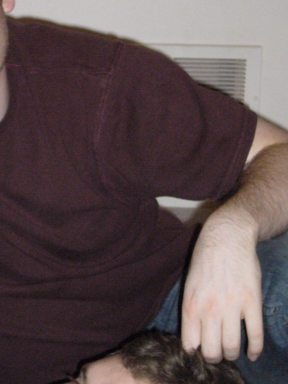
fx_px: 1741
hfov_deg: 9.4
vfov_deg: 12.6
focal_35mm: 157
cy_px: 163
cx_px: 36
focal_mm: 13.9
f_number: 4.4
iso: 400
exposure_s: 1/60
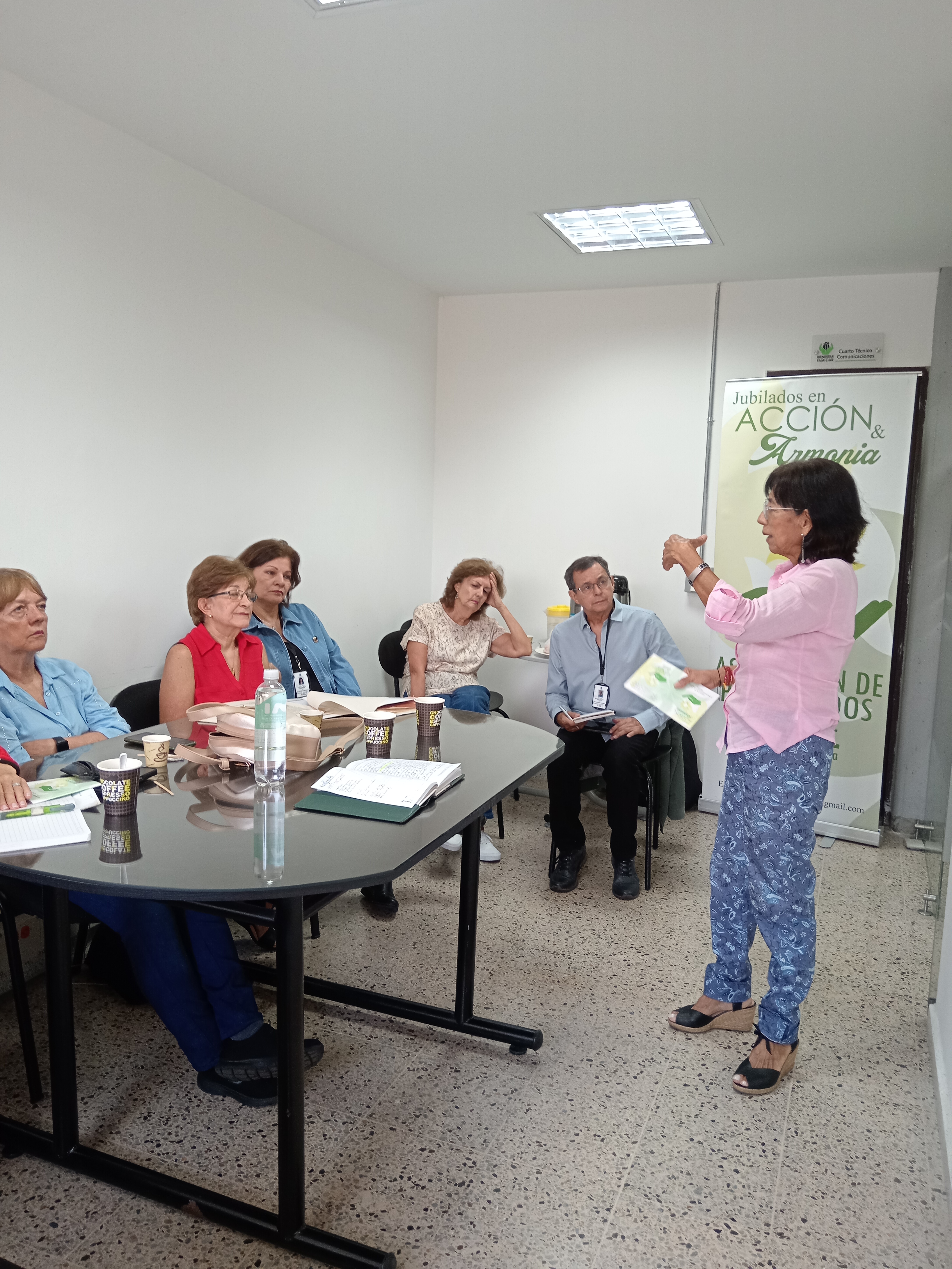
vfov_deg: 65.3
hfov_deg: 51.4
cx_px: 476
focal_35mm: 27
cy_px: 634
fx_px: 990
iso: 490
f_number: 1.9
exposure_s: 1/50
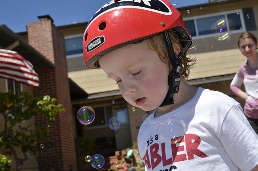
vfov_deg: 25.6
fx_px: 375
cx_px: 129
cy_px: 86
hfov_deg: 37.9
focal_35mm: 52
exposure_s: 1/250
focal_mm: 35
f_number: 9
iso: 100
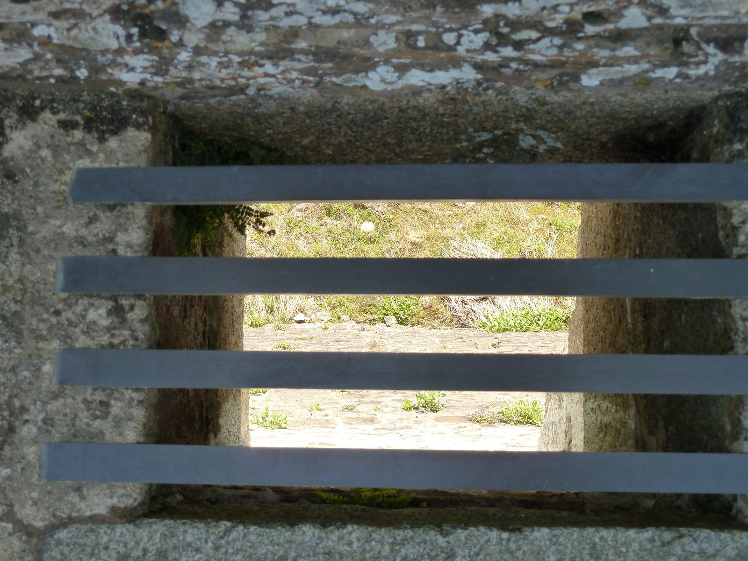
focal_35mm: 48
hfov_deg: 39.7
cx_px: 374
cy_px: 280
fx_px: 1037
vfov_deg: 30.3
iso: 125
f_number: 4
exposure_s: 1/125
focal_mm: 7.9
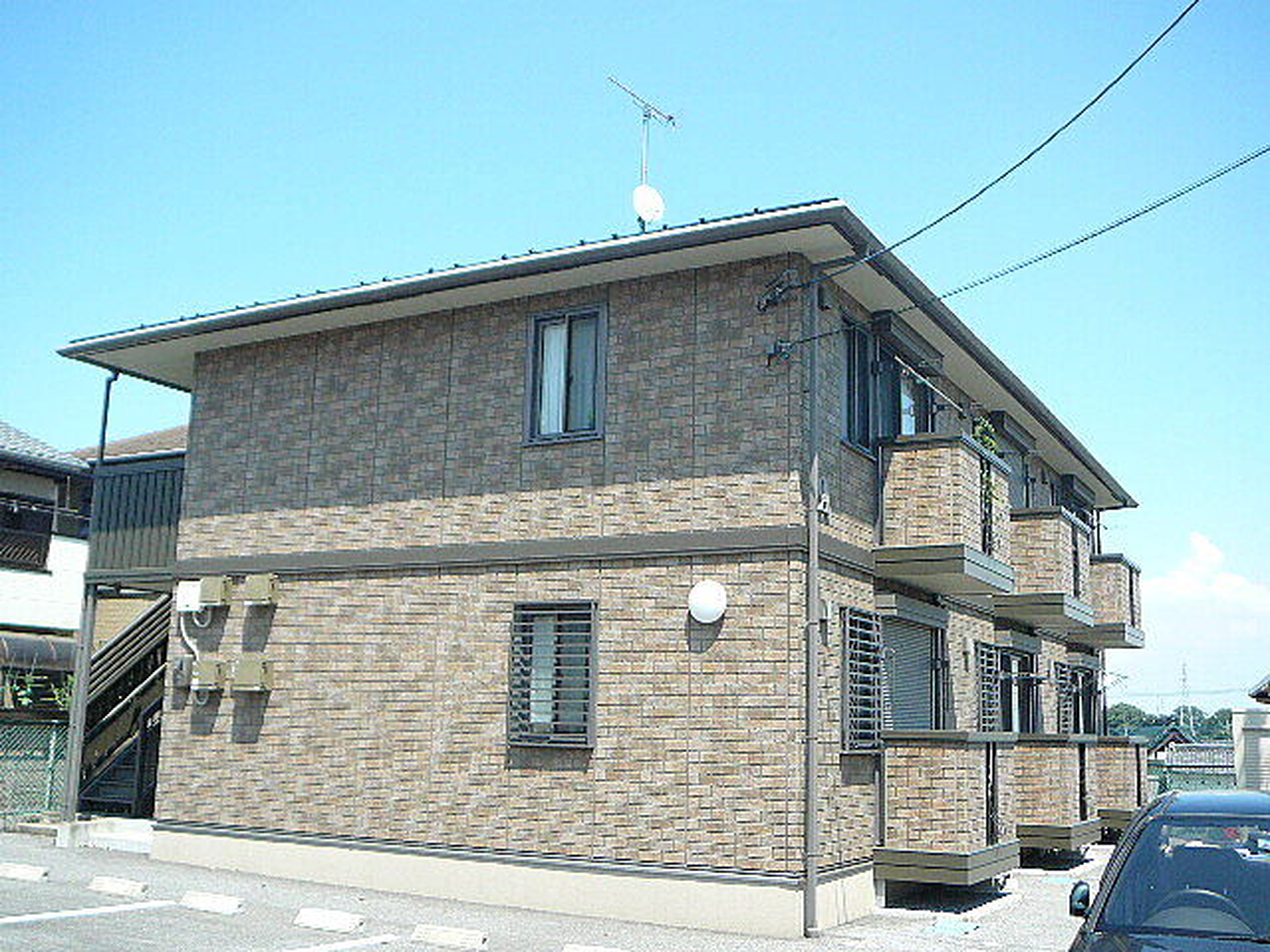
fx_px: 1284
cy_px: 476
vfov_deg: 40.7
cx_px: 635
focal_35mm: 35
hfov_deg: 52.6
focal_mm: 5.2
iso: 80
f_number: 2.8
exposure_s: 1/640
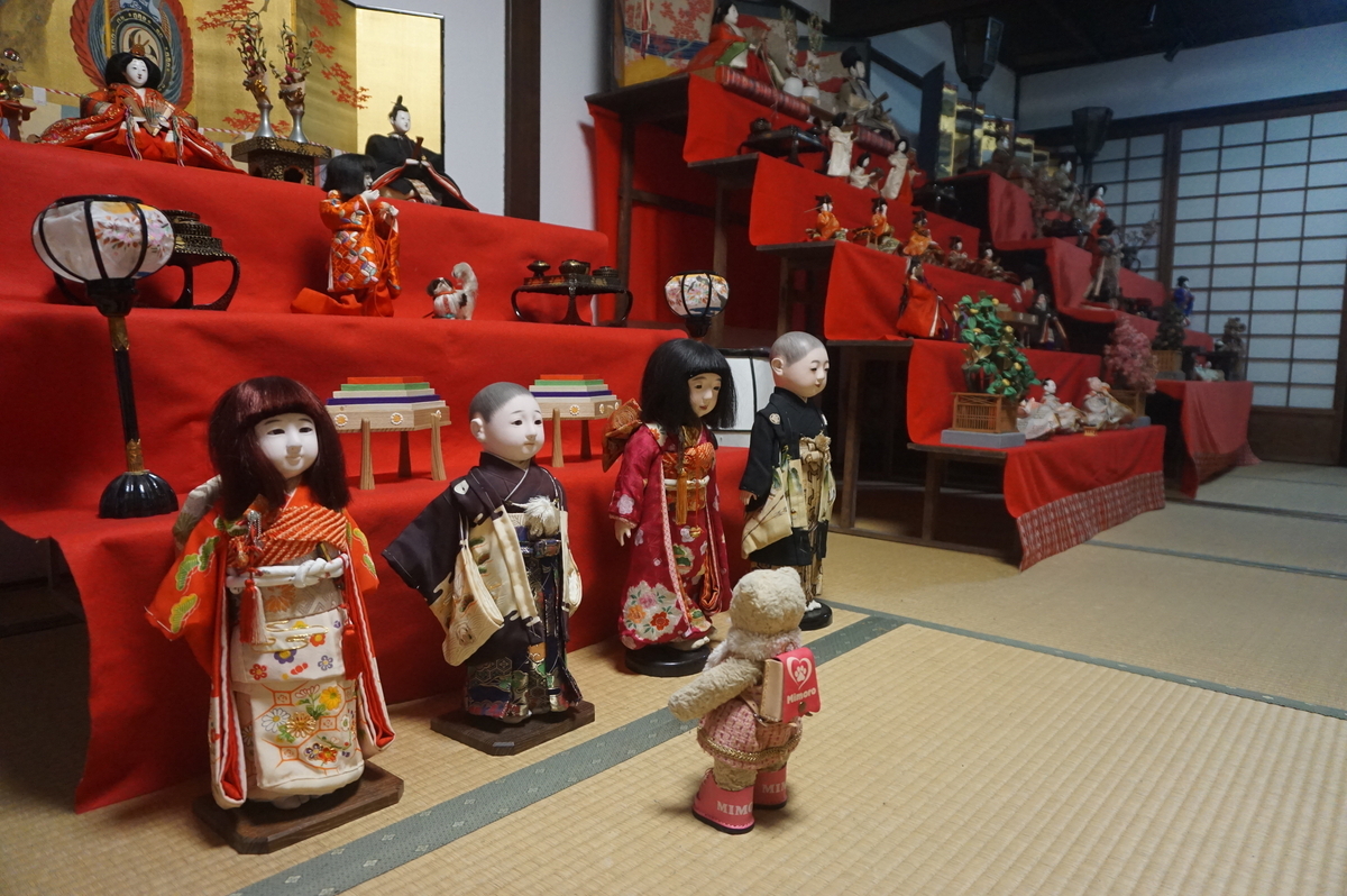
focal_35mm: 24
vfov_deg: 53.1
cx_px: 674
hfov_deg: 73.8
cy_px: 448
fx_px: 897
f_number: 3.5
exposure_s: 1/160
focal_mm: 16
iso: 2500
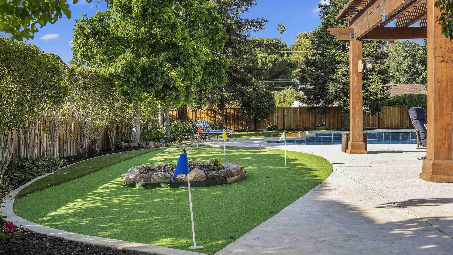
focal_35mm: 37
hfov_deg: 54.6
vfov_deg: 32.4
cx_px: 226
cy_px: 120
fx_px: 439
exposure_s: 1/200
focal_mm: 34.5
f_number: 8
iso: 400
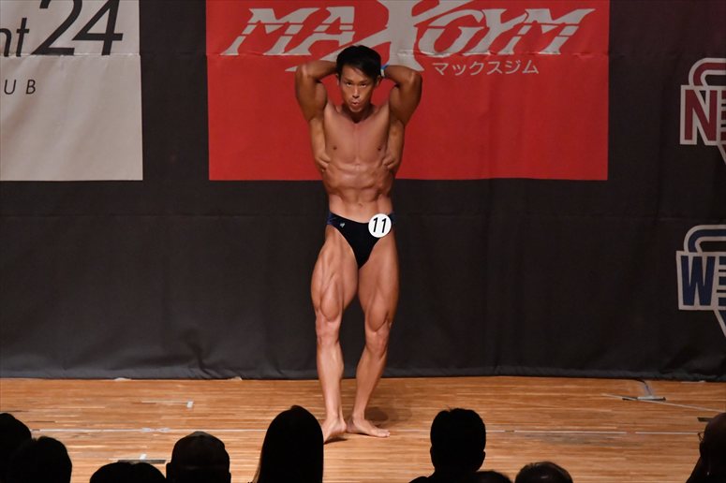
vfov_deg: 5.1
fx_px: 5442
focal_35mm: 270
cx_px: 363
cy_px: 242
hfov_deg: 7.6
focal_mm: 180
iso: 10000
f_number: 5.6
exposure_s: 1/400
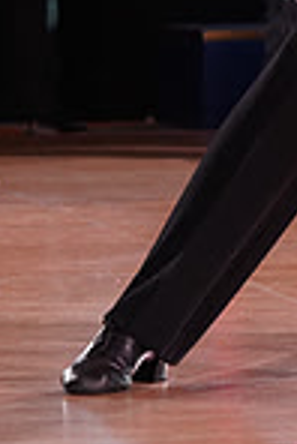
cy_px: -273
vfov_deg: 5.4
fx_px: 4691
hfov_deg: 3.6
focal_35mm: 380
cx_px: 500
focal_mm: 97
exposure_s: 1/160
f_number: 5.6
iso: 1600
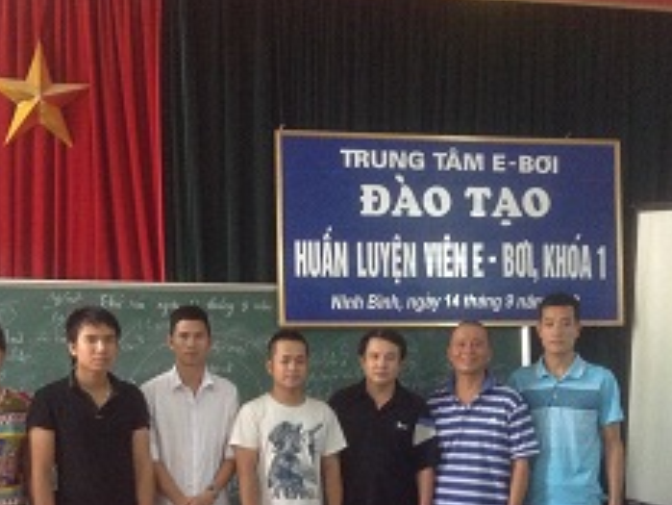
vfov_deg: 26.1
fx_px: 1068
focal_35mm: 55
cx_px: 310
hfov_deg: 34.9
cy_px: 408
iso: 250
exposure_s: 1/25
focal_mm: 3.3
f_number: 2.4
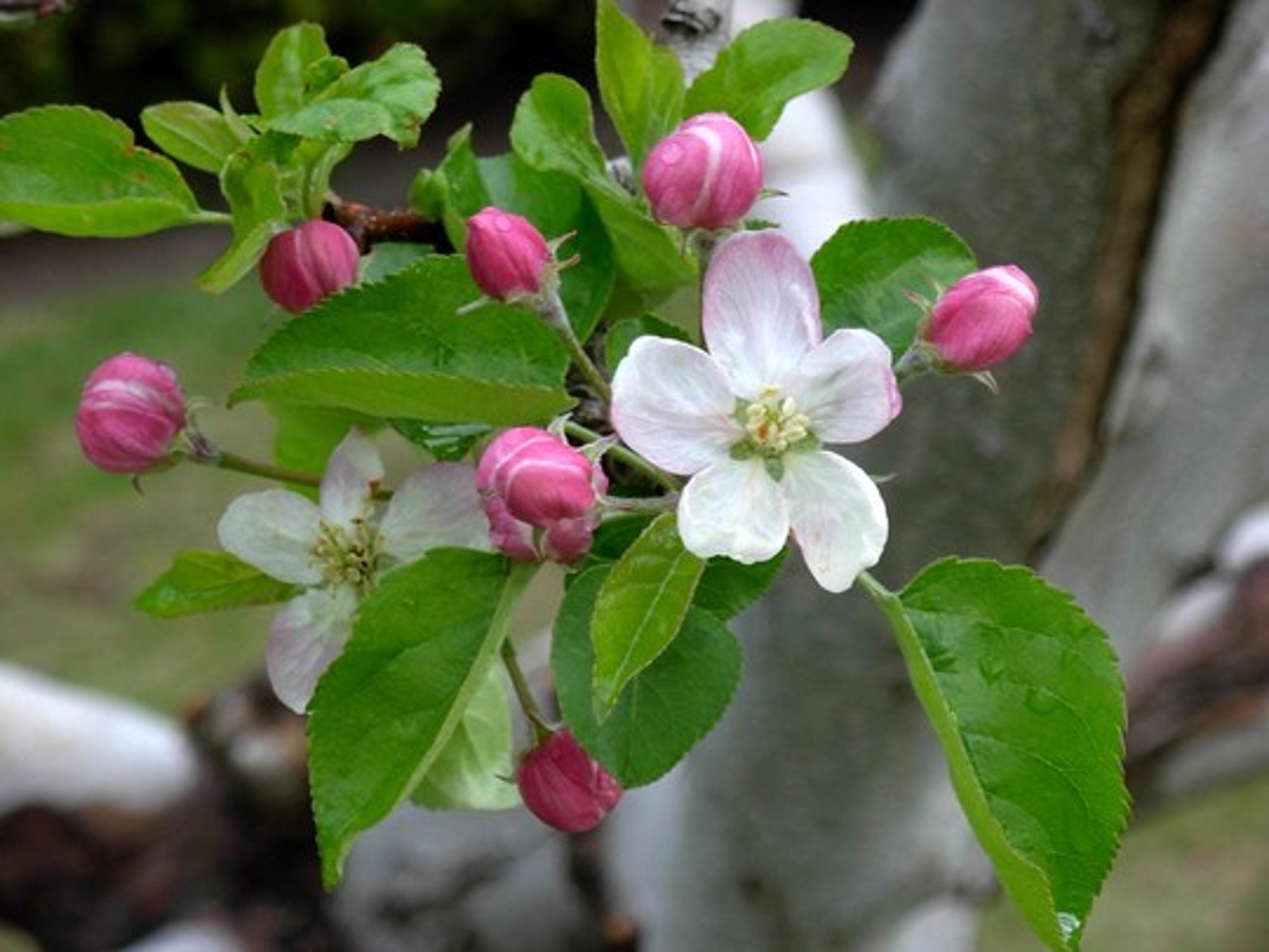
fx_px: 5609
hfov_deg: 12.9
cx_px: 634
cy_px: 476
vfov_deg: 9.7
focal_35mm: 153
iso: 79
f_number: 4.7
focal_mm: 25.3
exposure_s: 1/17.4
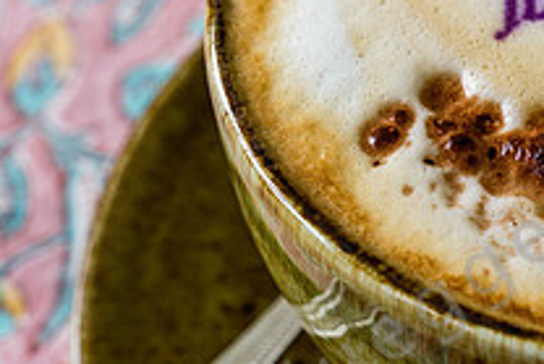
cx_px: 628
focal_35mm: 120
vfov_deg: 11.4
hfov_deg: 16.4
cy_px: 166
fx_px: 1815
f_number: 8
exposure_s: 1/250
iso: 640
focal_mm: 43
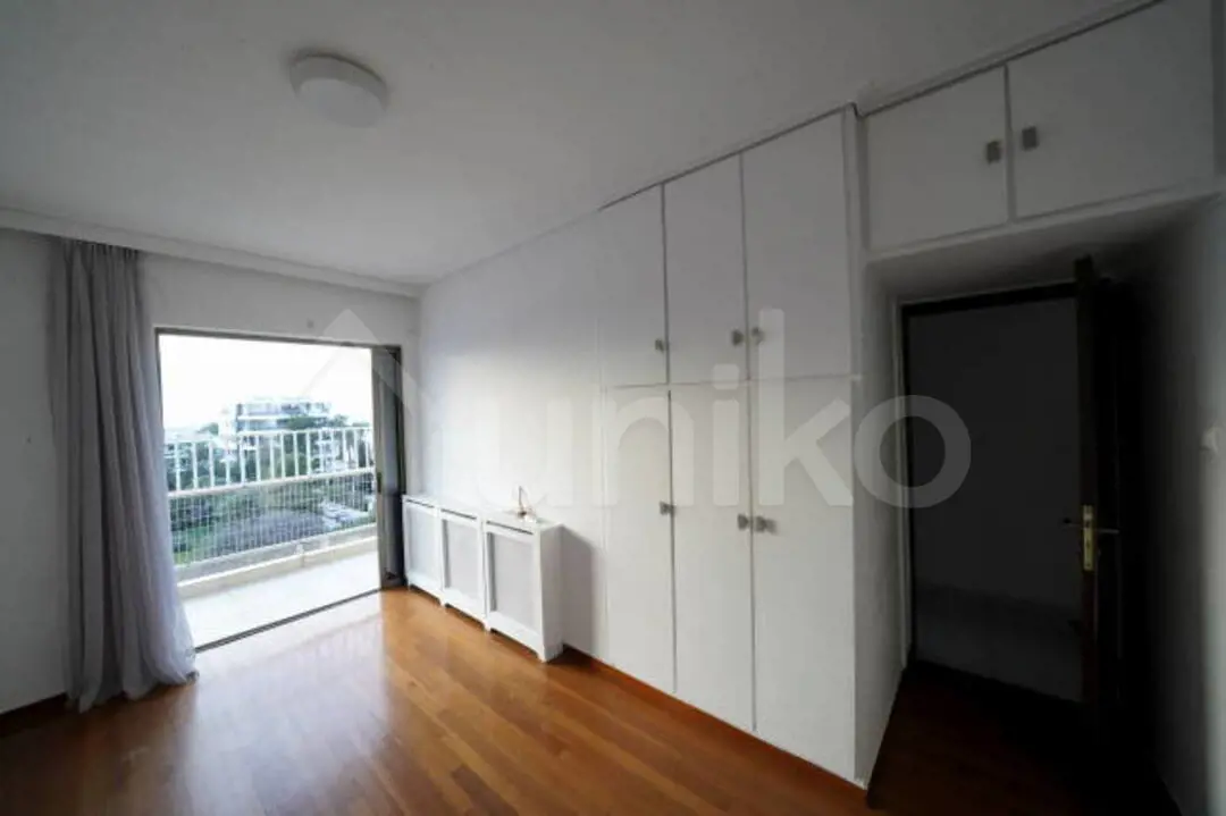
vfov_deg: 89.9
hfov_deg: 112.6
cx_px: 613
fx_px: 408
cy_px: 408
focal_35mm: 12
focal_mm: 12
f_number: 13
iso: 5000
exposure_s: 1/30
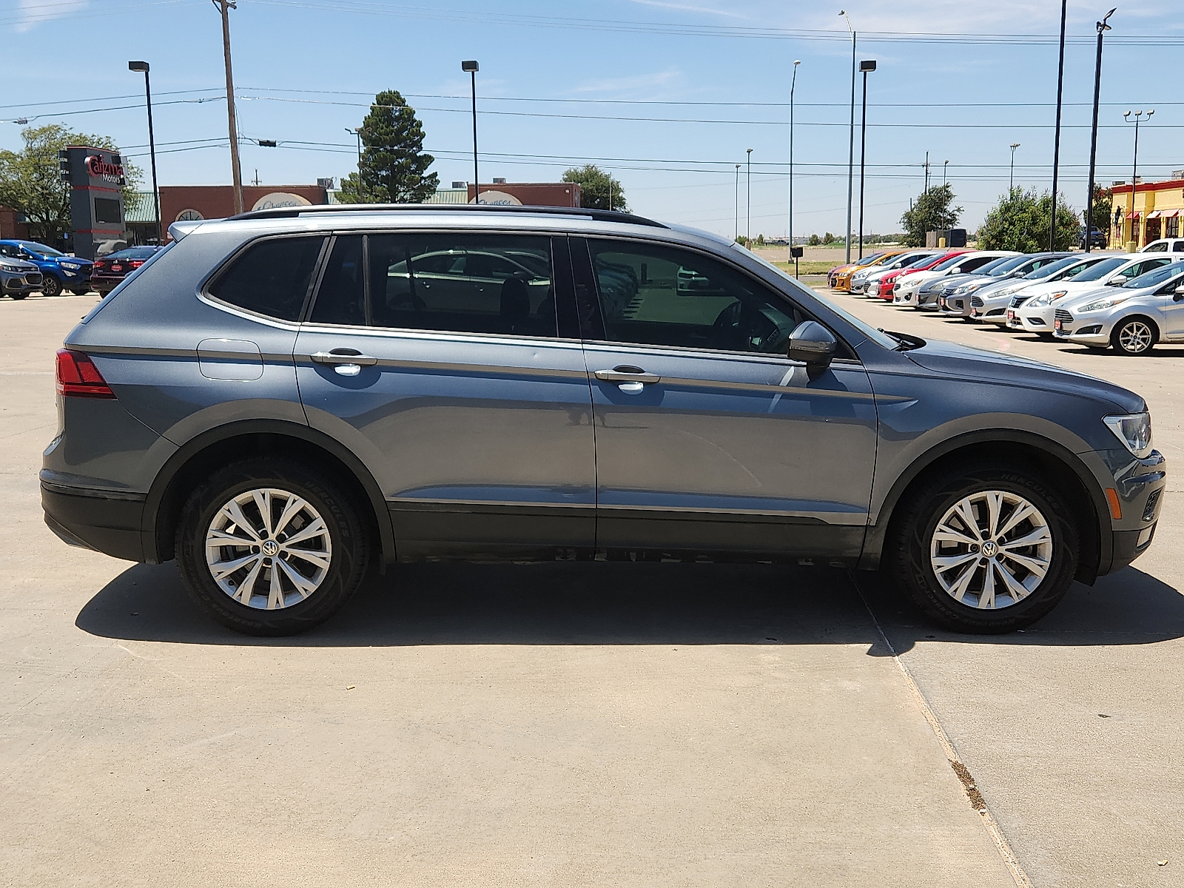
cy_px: 444
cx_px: 592
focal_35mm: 23
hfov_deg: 73.9
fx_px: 787
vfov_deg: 58.9
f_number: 1.8
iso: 50
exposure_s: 1/1667
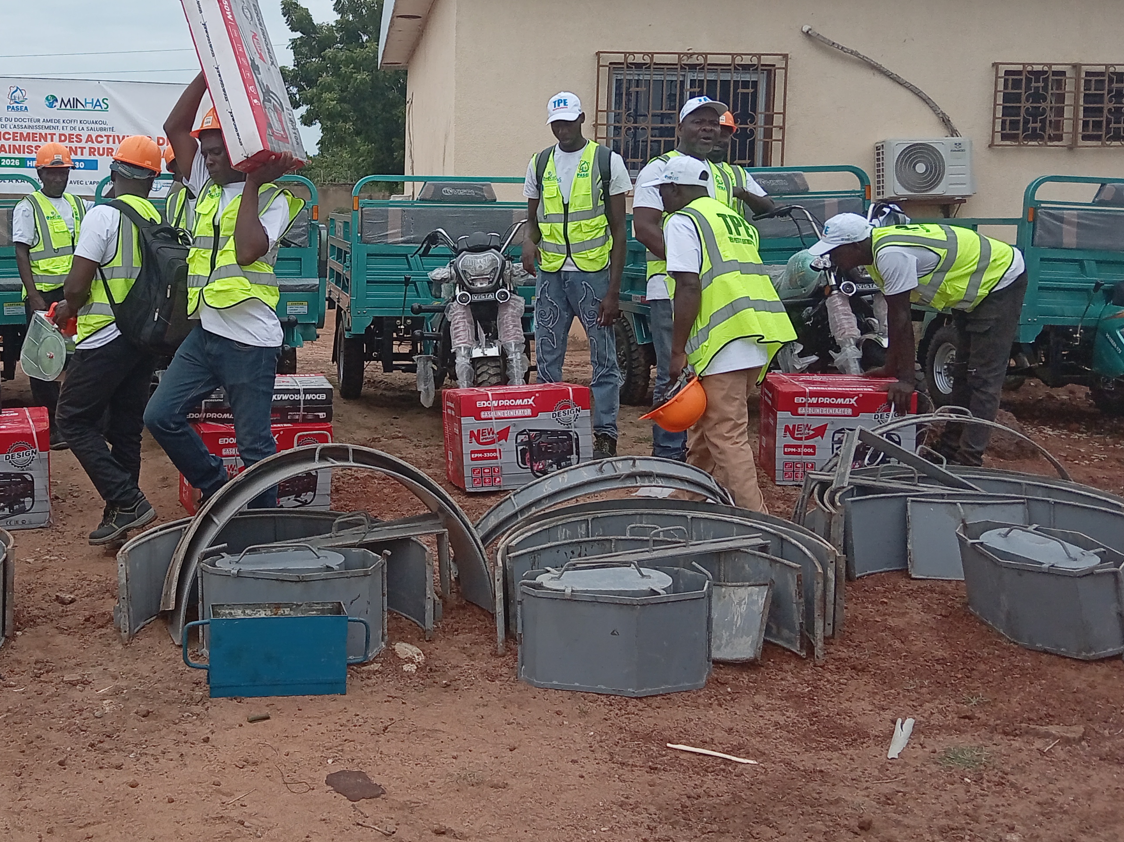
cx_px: 318
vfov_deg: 35.7
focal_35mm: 40
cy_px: 313
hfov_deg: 45.6
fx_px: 1298
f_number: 1.8
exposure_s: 1/1859
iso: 101
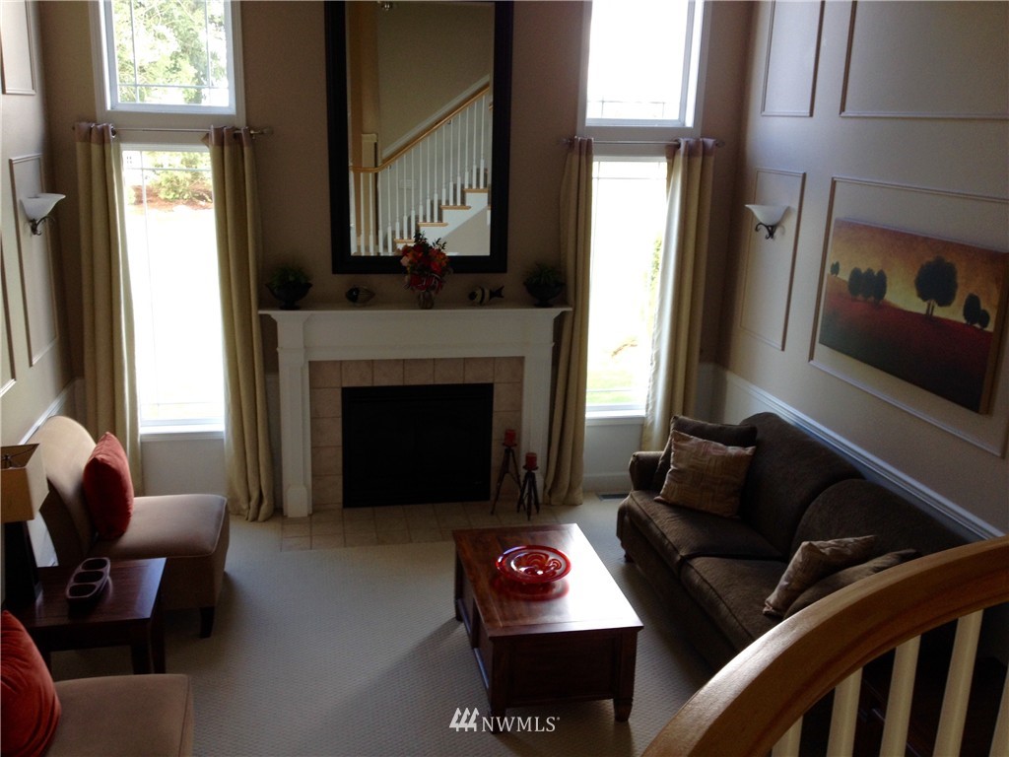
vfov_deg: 40.7
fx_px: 1020
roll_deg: -1.0
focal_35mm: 35
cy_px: 378
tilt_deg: -12.3
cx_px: 504
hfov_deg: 52.6
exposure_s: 1/40
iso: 50
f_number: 2.4
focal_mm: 4.28
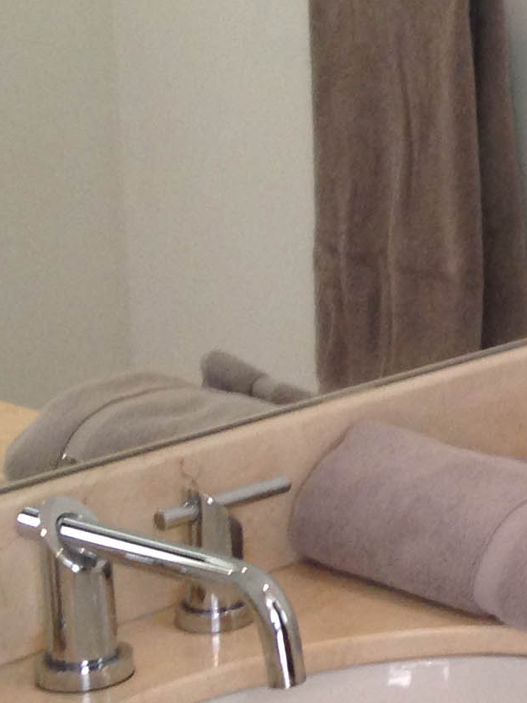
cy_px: 237
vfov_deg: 15.3
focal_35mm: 129
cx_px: 1061
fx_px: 2619
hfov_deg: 10.5
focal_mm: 4.12
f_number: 2.4
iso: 100
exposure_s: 1/20
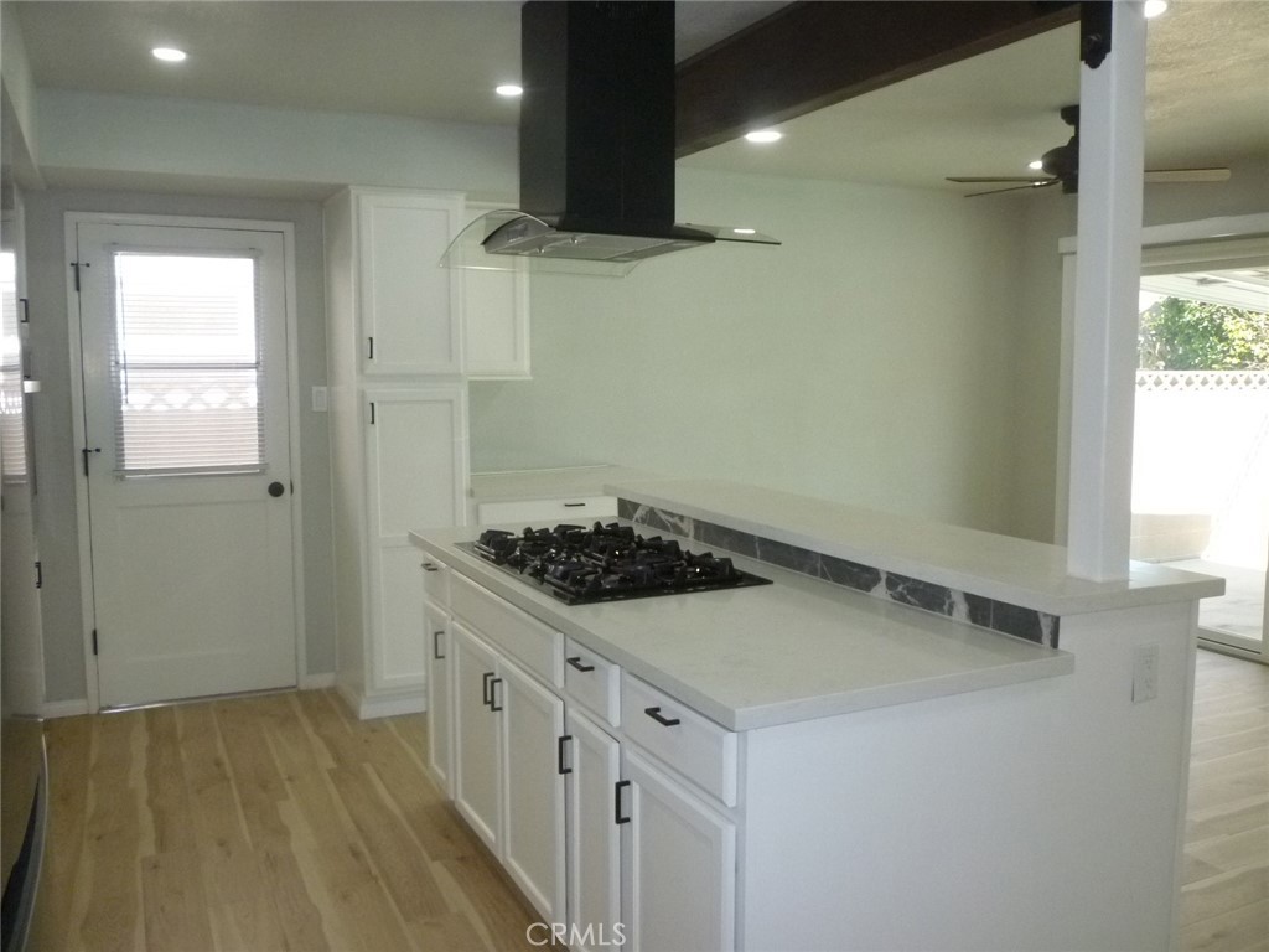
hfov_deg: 61.7
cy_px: 476
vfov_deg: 48.2
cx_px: 634
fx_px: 1063
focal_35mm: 29
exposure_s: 1/160
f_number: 3.3
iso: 400
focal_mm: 5.2
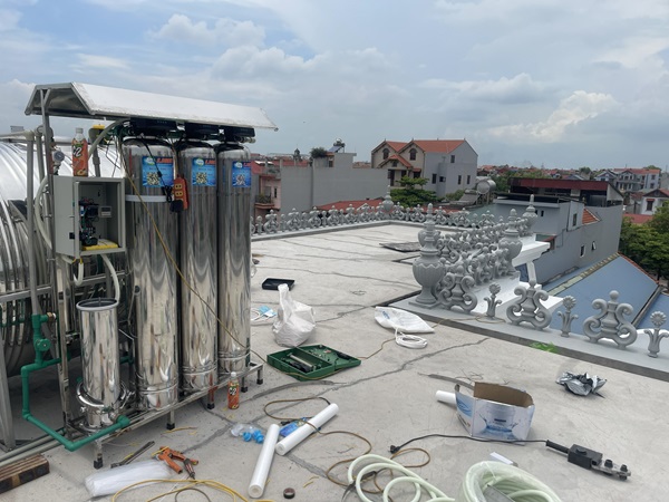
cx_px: 334
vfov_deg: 53.1
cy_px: 251
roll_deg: -1.9
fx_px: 502
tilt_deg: -11.8
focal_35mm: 26
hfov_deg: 67.3
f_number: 1.6
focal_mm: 5.1
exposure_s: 1/5917
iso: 32
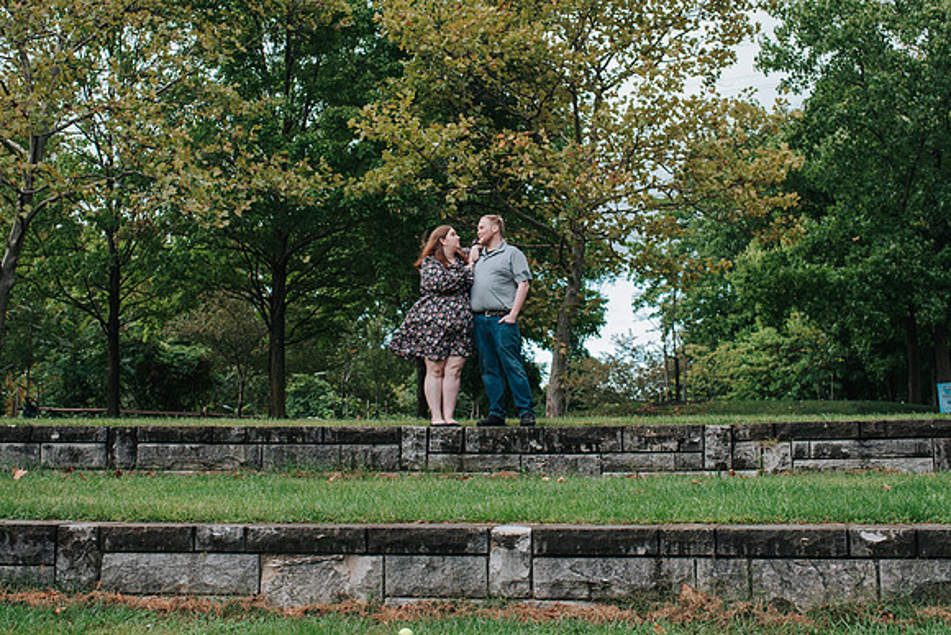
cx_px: 488
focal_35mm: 47
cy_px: 246
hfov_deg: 41.7
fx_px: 1247
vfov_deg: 28.5
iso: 640
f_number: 3.2
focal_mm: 35
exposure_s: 1/400
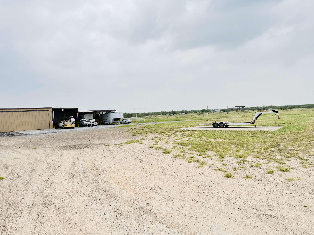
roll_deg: +3.1
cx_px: 155
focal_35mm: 25
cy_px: 118
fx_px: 227
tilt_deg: -1.1
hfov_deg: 69.4
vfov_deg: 54.9
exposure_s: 1/2232
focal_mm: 6.76
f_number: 1.78
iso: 80
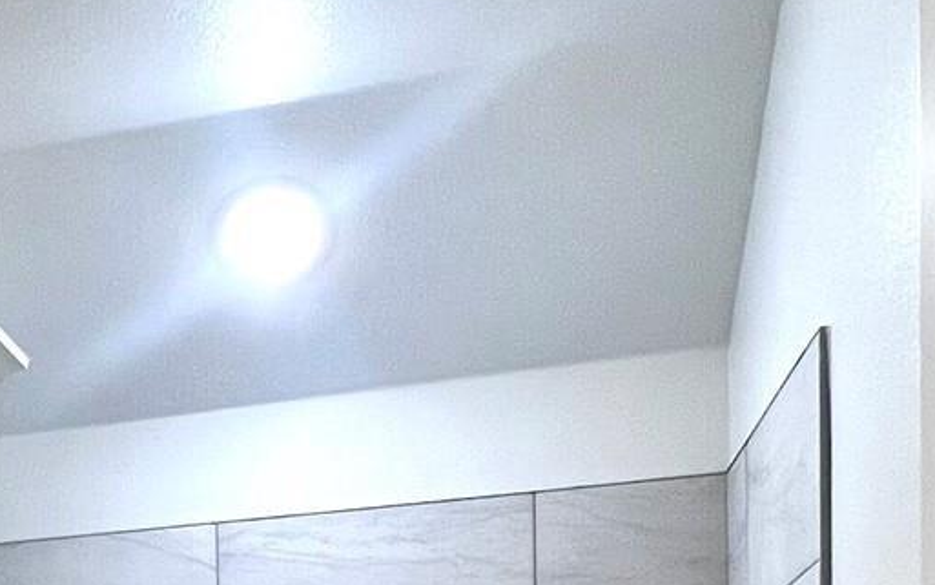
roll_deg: +1.6
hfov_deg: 33.2
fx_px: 1402
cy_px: 913
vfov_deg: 19.9
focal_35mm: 55
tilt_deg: -2.1
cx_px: -40
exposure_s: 1/120
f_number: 1.8
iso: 160
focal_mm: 1.57
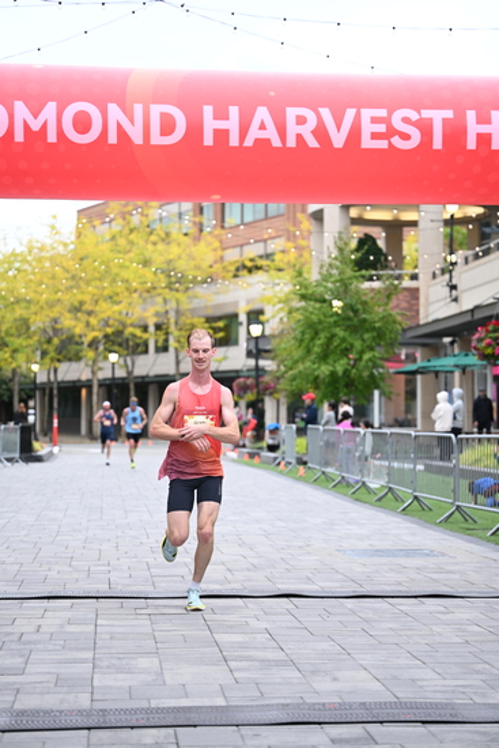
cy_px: 374
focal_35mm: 72
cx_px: 250
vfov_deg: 28.1
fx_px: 1496
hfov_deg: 18.9
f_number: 2.8
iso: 1600
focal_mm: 72
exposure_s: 1/800
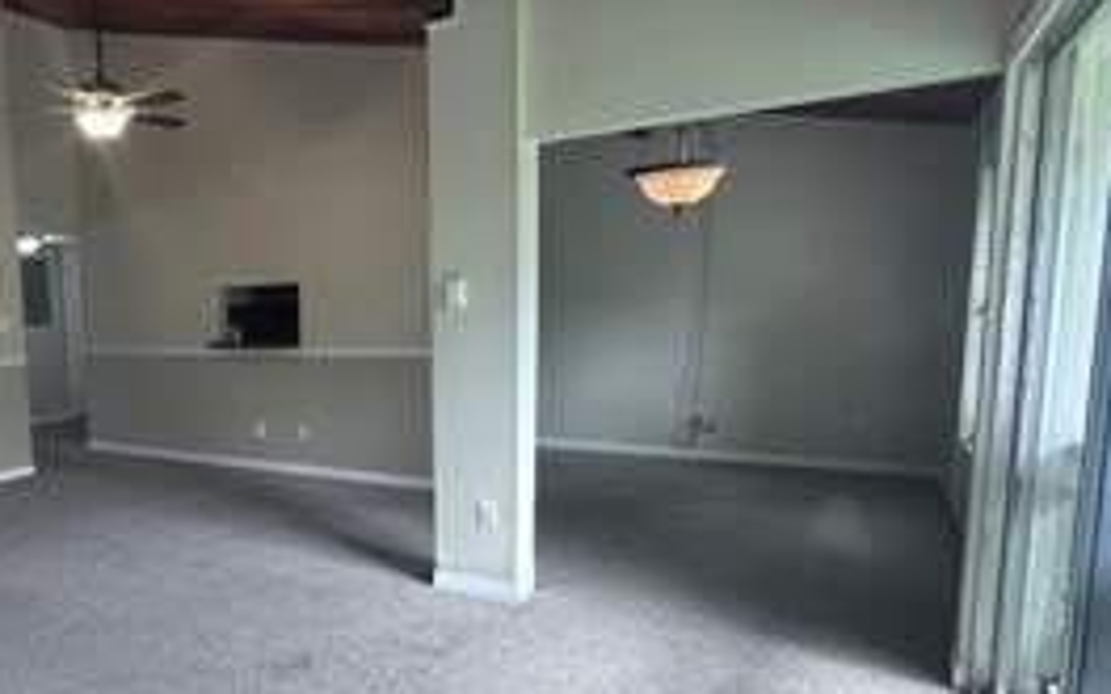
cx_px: 265
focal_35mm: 27
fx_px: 818
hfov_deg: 63.9
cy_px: 416
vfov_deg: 45.8
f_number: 2.2
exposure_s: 1/120
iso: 320
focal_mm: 2.22
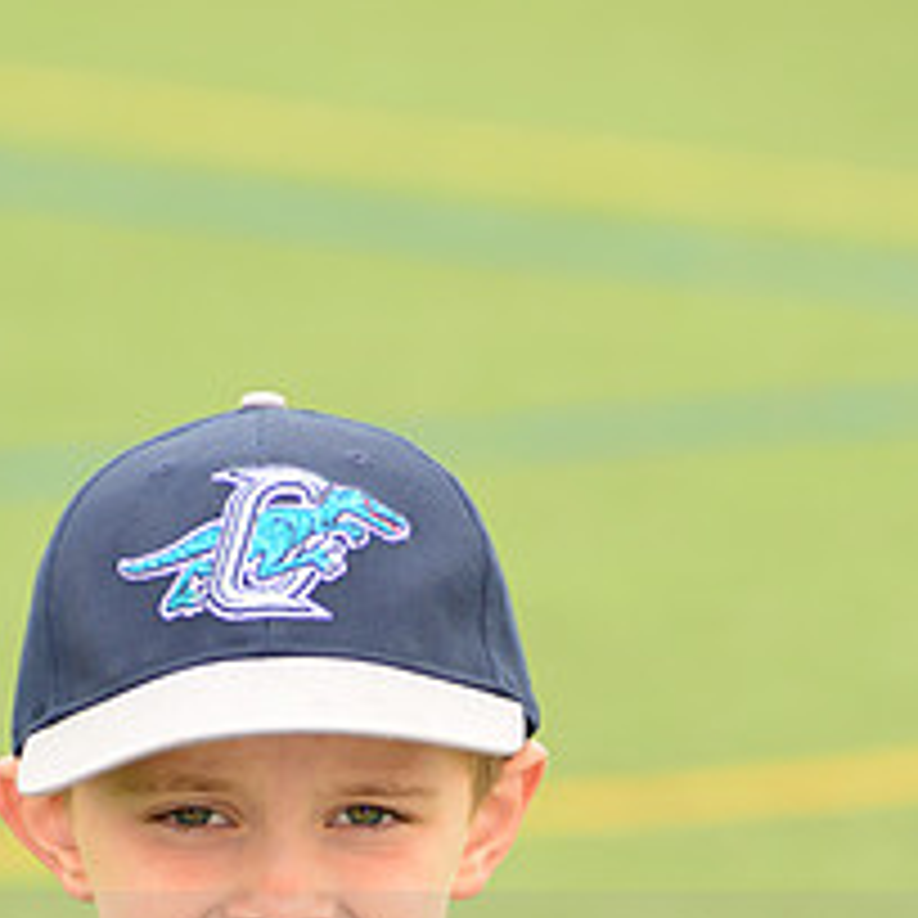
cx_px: 250
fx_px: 14492
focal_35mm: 483
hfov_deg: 3.6
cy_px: 954
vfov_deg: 3.6
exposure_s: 1/200
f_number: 8
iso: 250
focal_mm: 200
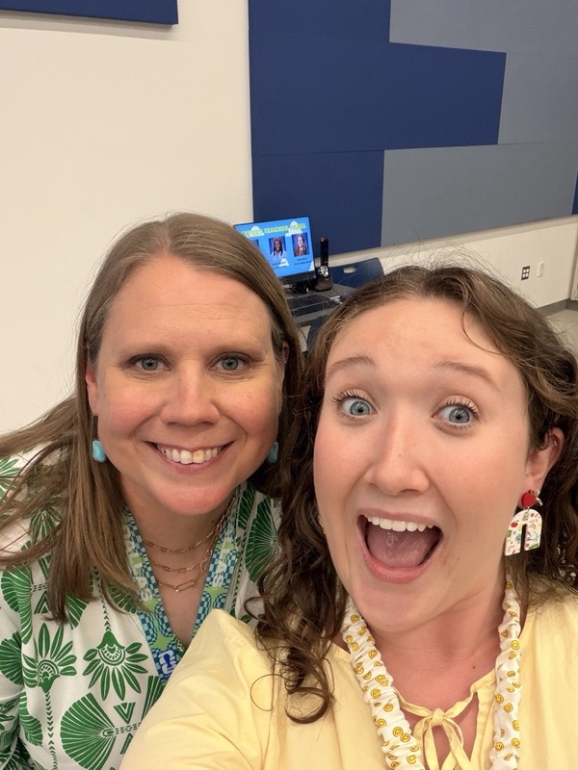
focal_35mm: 30
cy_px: 385
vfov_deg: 60.0
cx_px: 289
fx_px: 668
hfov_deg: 46.8
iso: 125
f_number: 1.9
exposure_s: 1/60
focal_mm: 2.71
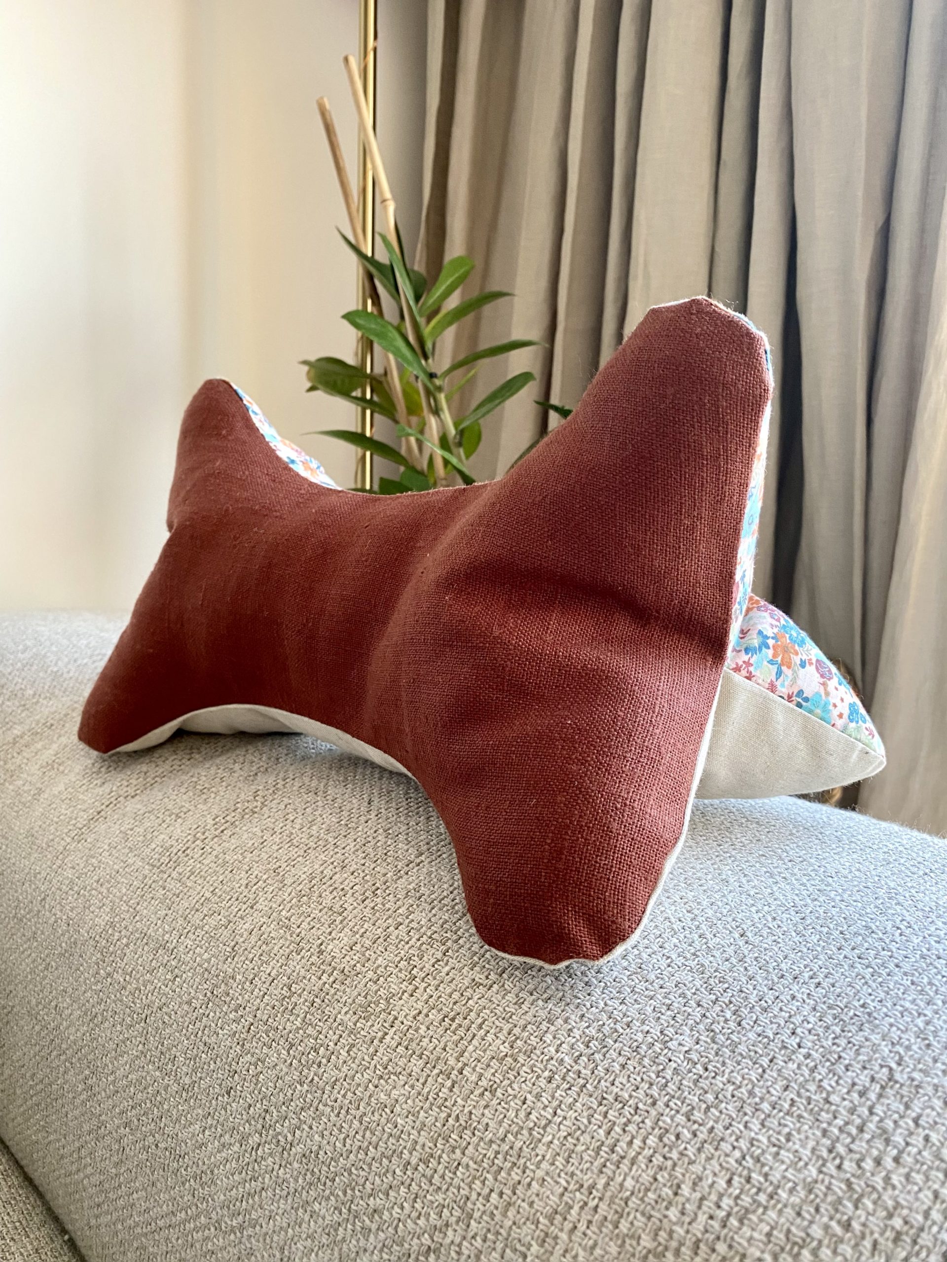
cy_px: 631
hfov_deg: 53.1
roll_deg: -2.1
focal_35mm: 26
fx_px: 948
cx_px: 474
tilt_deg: -6.7
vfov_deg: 67.3
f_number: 1.8
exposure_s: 1/60
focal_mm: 4.25
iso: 160
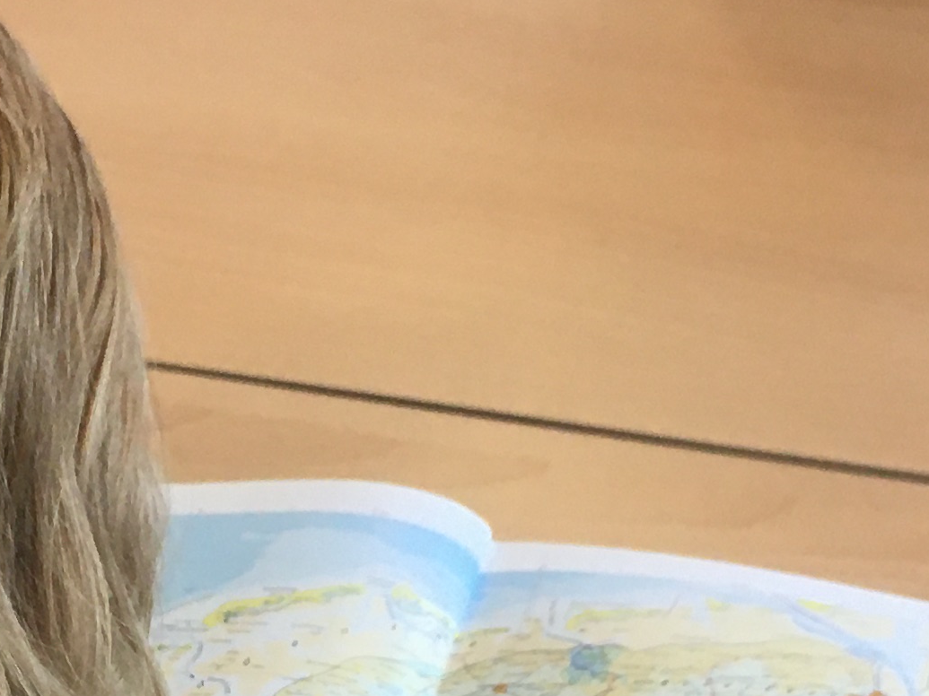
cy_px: 816
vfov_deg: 12.8
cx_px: 188
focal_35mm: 113
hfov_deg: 17.3
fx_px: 3032
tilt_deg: -45.6
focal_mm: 4.15
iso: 64
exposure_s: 1/33
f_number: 2.2
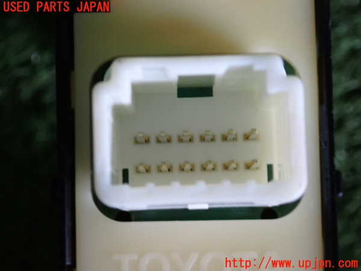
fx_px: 1043
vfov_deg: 14.8
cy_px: 136
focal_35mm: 100
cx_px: 180
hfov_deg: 19.6
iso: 800
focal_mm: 18
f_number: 4.9
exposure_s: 1/30
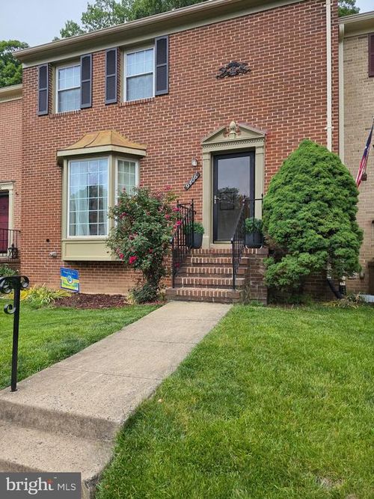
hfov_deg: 58.9
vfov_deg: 73.9
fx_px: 331
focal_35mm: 23
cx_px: 187
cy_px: 250
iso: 200
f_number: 1.7
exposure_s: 1/180
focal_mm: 6.3
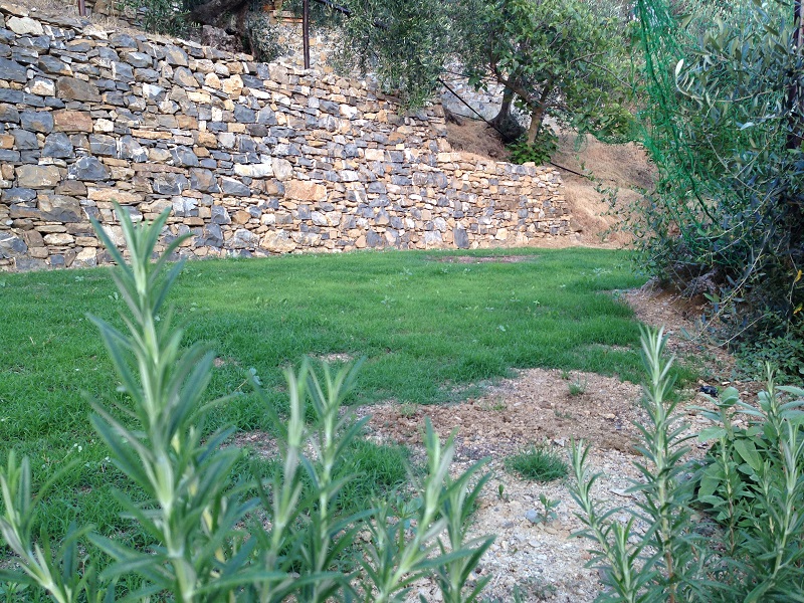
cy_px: 302
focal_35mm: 33
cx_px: 402
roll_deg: -0.1
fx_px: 766
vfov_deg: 42.9
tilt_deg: -4.3
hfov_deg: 55.4
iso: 50
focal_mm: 4.12
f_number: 2.4
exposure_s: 1/60
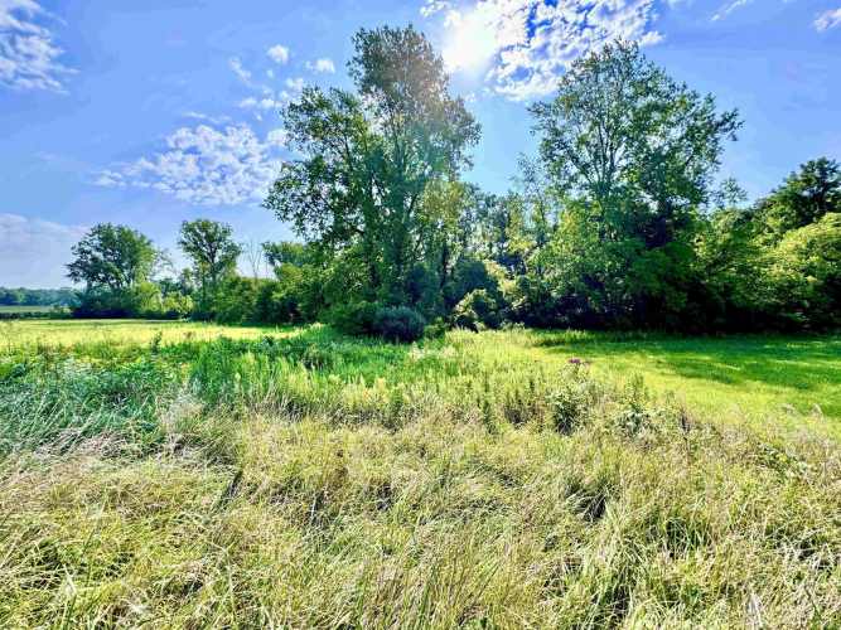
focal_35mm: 14
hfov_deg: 102.1
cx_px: 420
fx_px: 340
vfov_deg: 85.7
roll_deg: +0.2
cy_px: 315
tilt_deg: -1.4
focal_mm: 2.22
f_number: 2.2
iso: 50
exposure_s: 1/821
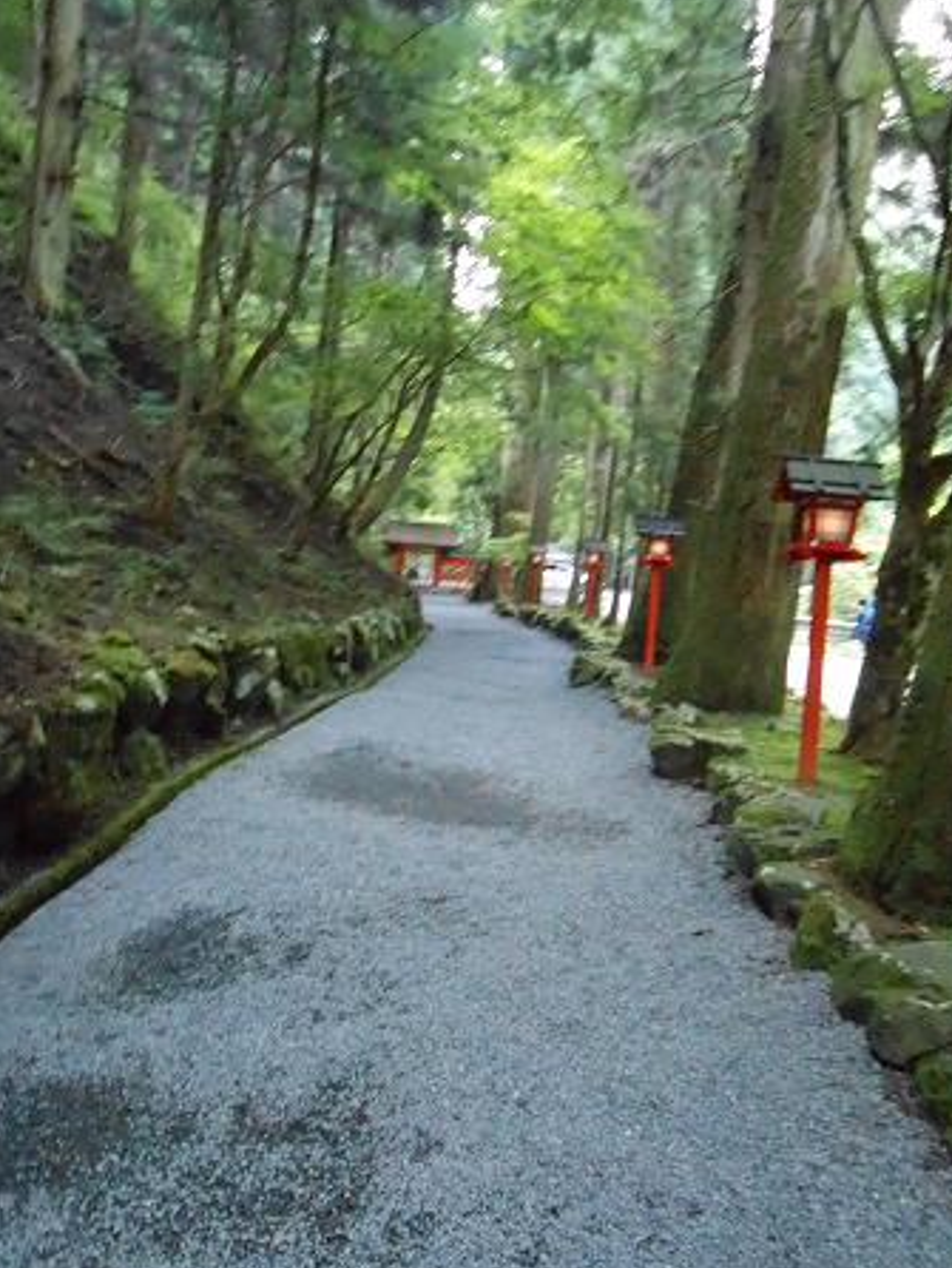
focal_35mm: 31
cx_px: 483
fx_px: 1136
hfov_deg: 45.5
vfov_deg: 58.3
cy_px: 635
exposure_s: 1/50
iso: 1600
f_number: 3.8
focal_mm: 5.3
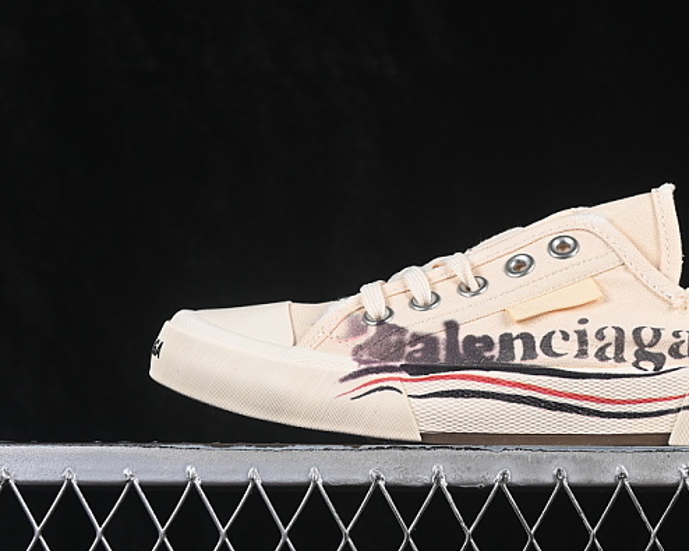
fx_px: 2324
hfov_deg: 16.8
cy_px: 214
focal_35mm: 114
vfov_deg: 13.5
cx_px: 520
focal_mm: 50
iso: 160
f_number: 8
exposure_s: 1/80
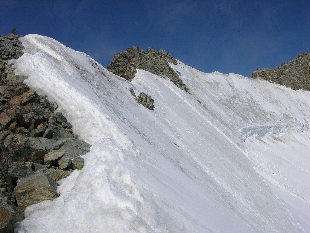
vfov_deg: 40.7
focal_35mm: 35
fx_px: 313
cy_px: 116
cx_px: 155
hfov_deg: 52.6
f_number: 8
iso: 50
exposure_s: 1/404
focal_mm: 8.9
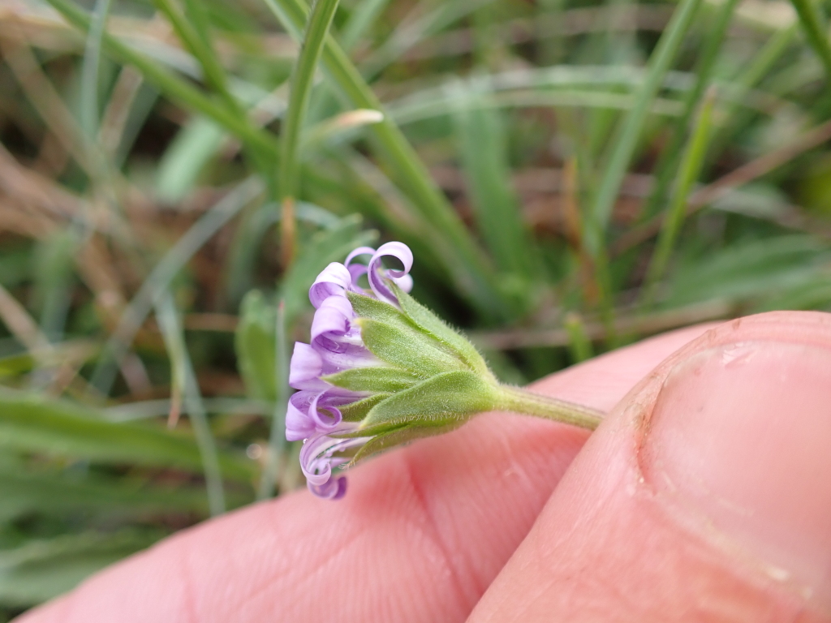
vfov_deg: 46.8
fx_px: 720
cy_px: 312
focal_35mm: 30
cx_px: 416
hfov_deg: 60.0
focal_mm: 5.4
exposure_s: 1/125
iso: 200
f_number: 2.3
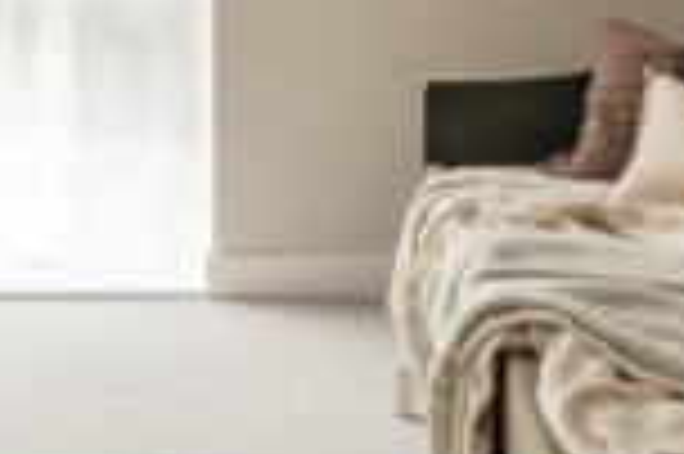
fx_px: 1423
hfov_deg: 26.9
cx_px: 238
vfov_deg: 17.1
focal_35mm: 75
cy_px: -133
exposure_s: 1/15
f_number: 9
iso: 320
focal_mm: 24
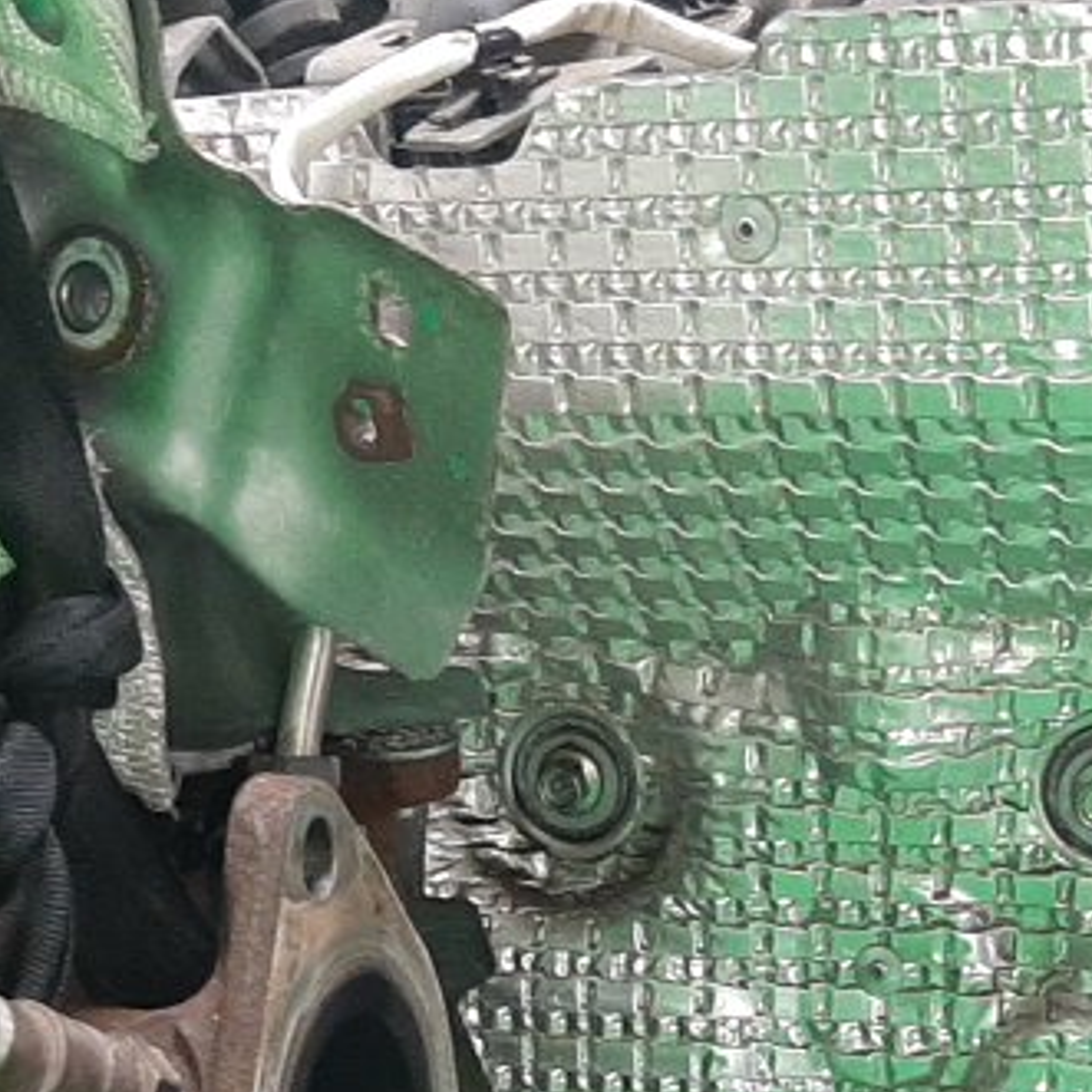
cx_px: 571
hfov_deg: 17.4
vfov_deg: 16.4
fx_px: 3569
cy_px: 1442
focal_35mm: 100
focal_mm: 3.93
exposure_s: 1/33
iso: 166
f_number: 1.7
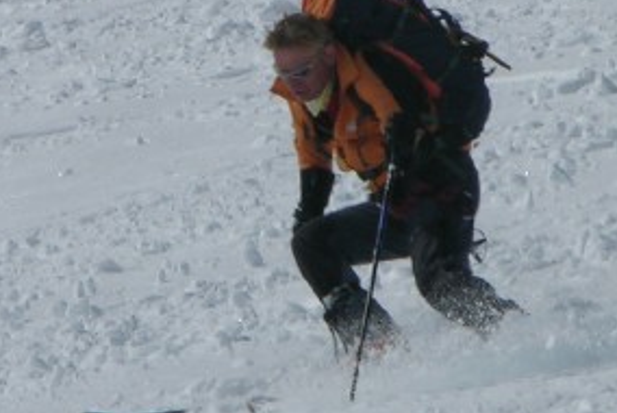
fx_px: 17997
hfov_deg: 2.0
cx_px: 254
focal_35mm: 1049
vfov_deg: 1.3
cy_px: 159
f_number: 7.4
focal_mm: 71.2
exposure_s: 1/611
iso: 50
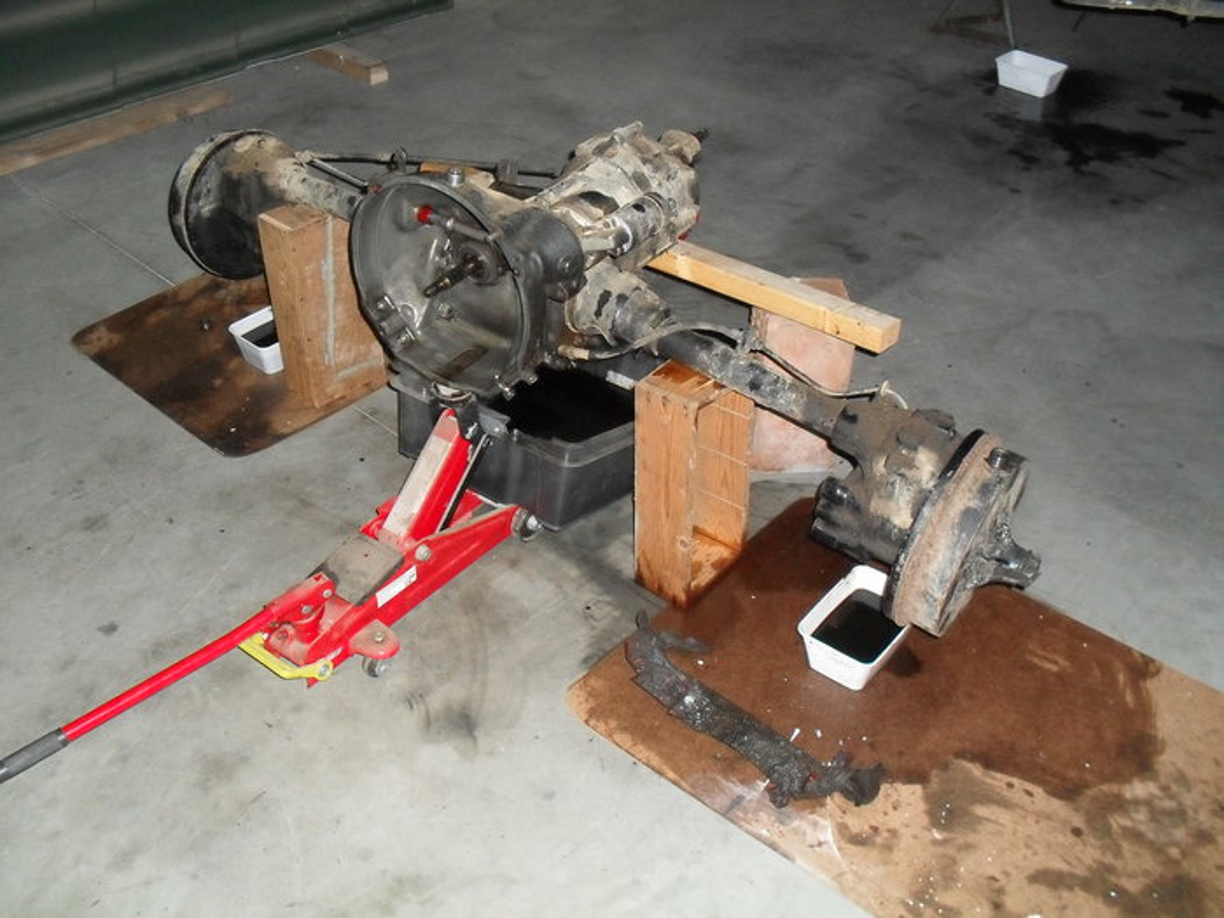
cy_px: 459
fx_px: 1238
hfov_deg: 52.6
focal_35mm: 35
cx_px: 612
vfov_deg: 40.7
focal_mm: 6.3
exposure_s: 1/45
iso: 320
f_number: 3.2
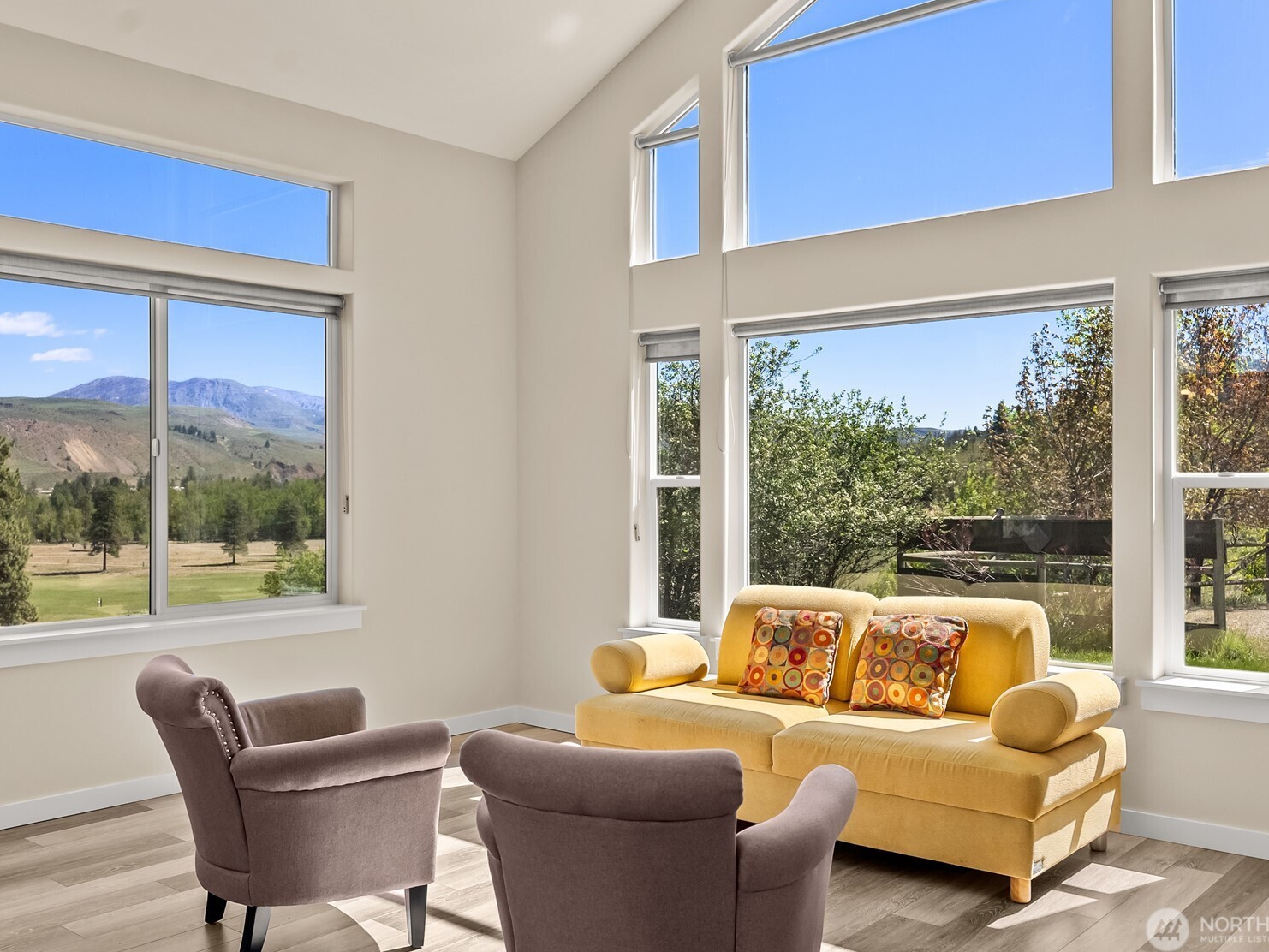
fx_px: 1210
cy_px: 478
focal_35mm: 33
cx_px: 629
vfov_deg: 43.0
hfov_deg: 55.3
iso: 200
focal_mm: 30
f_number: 5.6
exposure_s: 1/125
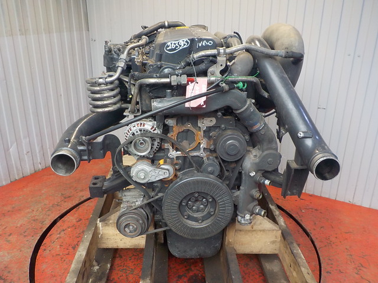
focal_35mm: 30
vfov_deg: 46.8
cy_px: 142
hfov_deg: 60.0
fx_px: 328
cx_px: 189
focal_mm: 4.1
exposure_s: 1/30
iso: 200
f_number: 3.3
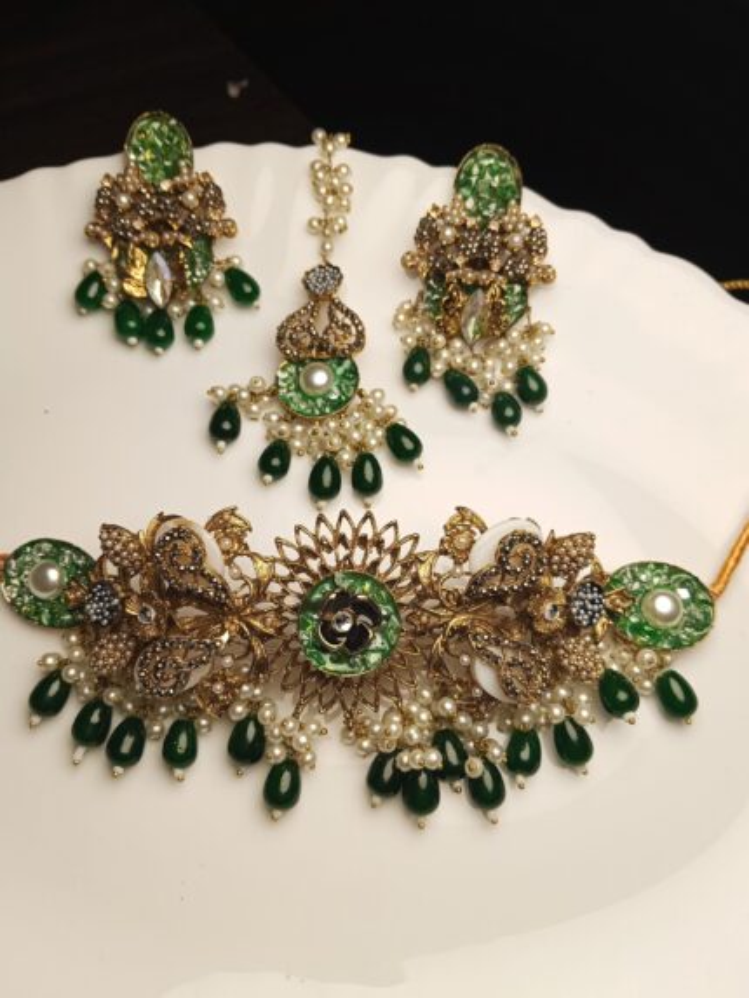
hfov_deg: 51.4
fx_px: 779
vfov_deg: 65.3
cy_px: 499
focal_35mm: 27
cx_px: 374
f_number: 1.8
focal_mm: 3.98
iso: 50
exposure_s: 1/230
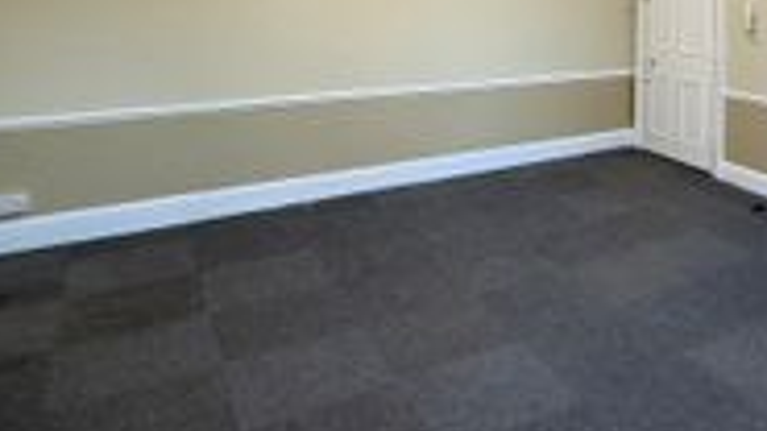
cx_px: 684
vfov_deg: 33.2
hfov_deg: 52.6
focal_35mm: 33
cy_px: 21
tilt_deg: -3.5
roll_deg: -1.0
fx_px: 671
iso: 125
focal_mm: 2.22
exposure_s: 1/100
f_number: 2.2
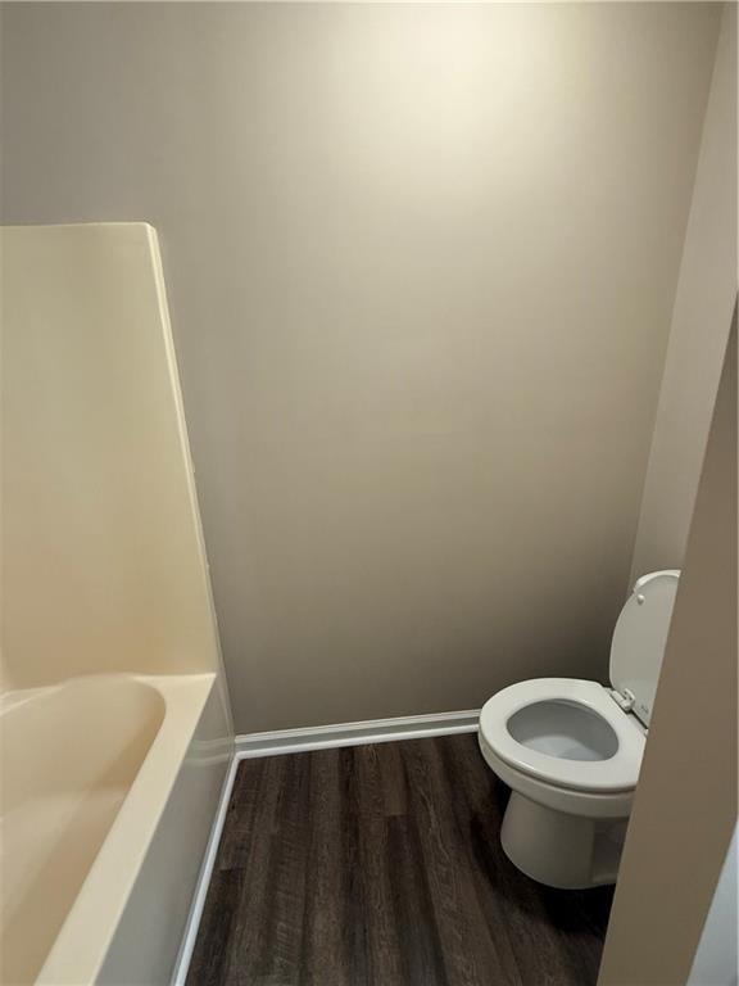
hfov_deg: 85.7
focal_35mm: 14
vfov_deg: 102.1
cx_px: 370
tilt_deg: -14.4
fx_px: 399
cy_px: 493
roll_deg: +0.5
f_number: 2.2
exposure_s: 1/60
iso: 250
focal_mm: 2.22
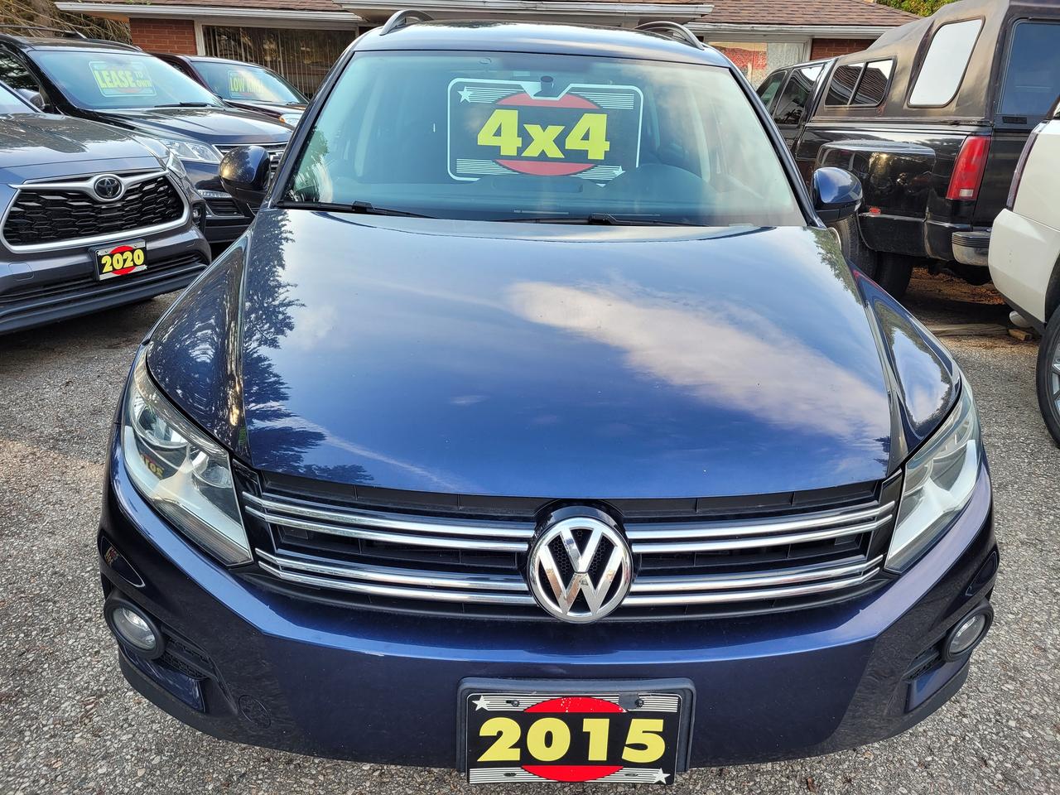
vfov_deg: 53.1
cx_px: 530
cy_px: 398
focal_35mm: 26
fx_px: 796
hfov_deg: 67.3
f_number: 1.8
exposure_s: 1/145
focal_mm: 5.4
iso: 40
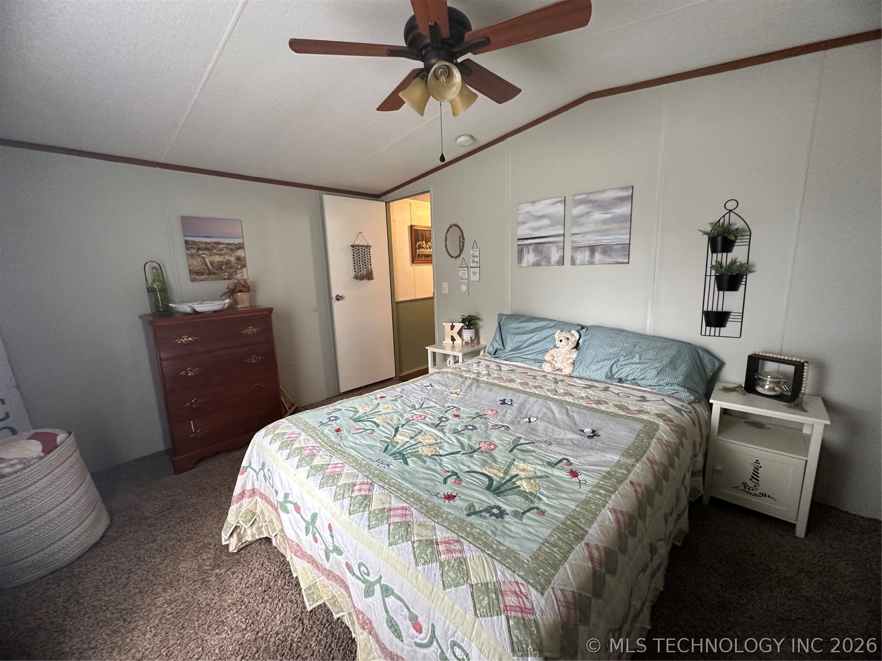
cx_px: 441
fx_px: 357
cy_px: 330
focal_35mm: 14
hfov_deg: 102.1
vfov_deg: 85.7
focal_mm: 2.22
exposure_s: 1/67
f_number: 2.2
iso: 320
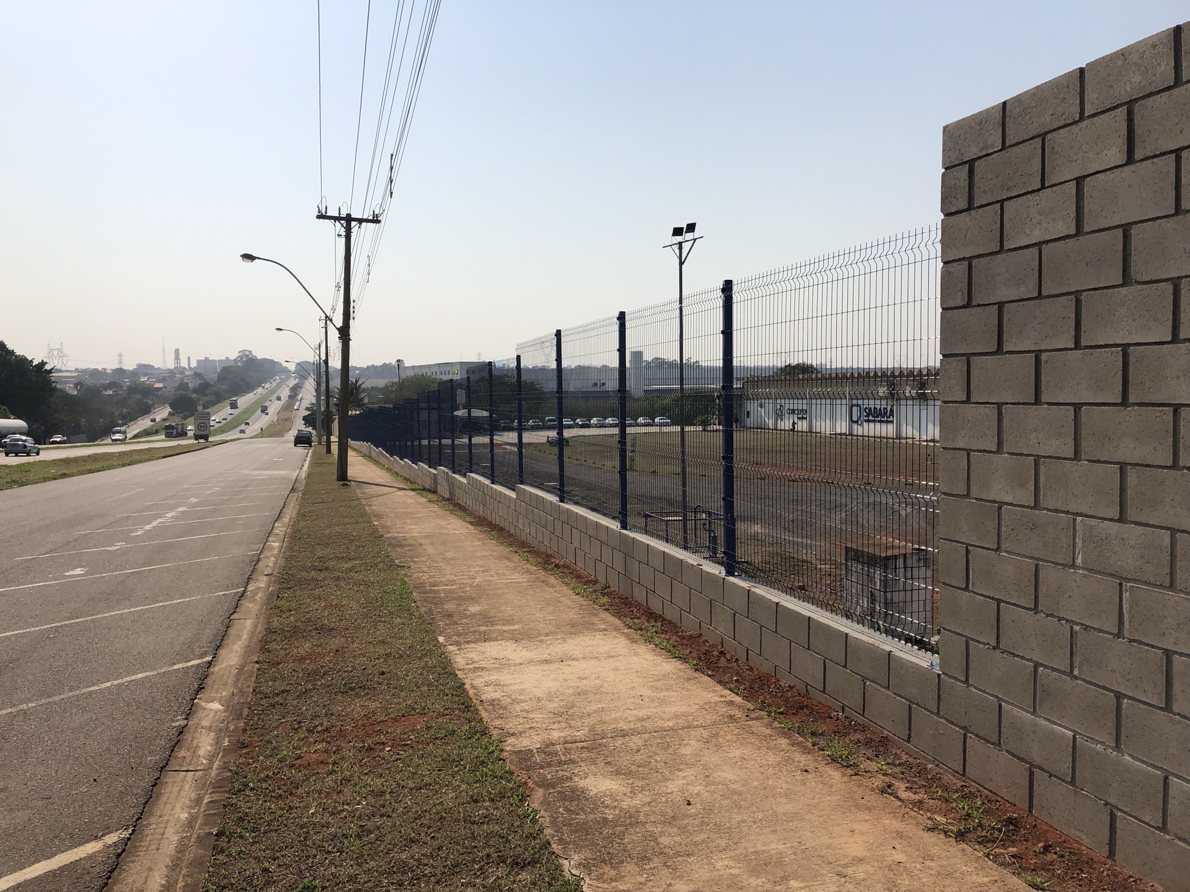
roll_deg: +0.3
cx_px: 595
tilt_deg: -3.5
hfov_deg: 63.4
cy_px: 446
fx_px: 963
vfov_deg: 49.7
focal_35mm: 28
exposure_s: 1/4808
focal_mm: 3.99
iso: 25
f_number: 1.8
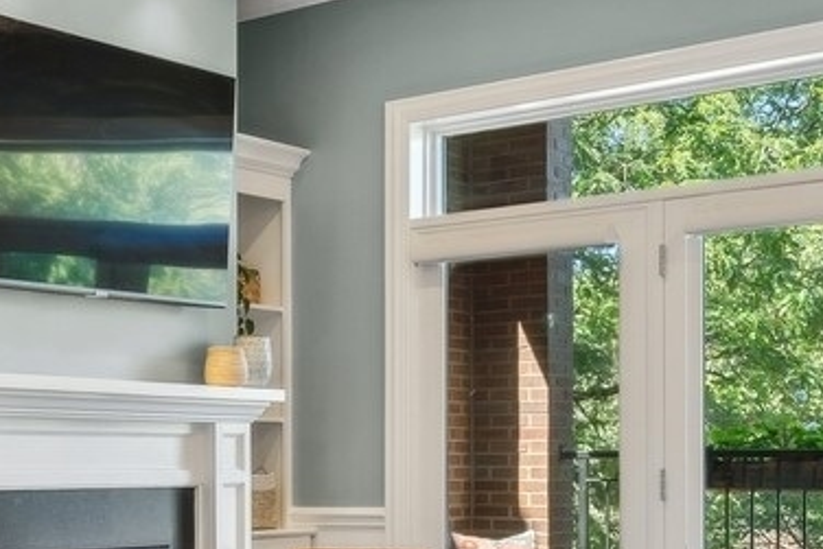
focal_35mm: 68
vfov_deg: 19.7
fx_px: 1555
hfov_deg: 26.1
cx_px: -193
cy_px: 481
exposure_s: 1/8
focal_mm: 16
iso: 320
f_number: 7.1
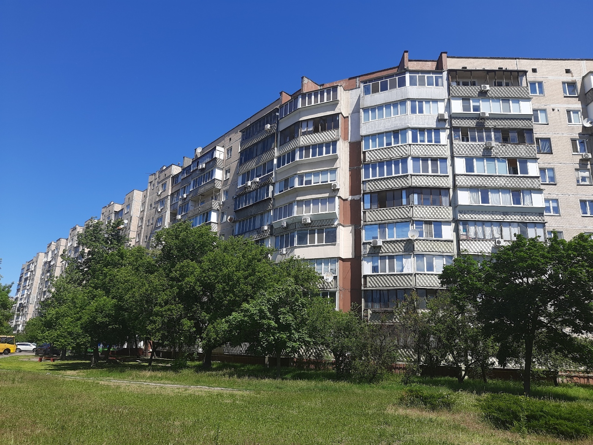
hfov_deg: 69.4
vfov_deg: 54.9
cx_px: 296
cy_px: 222
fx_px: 428
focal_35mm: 25
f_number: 2
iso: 20
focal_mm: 4.6
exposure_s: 1/771
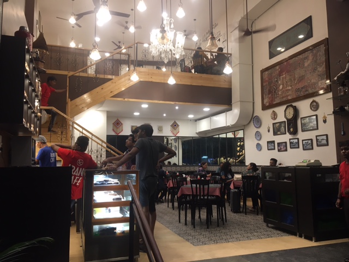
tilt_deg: +7.3
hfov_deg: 61.7
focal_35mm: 29
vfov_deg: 48.2
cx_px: 174
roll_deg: +0.9
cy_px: 131
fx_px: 292
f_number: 2.2
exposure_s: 1/33
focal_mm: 4.15
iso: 64
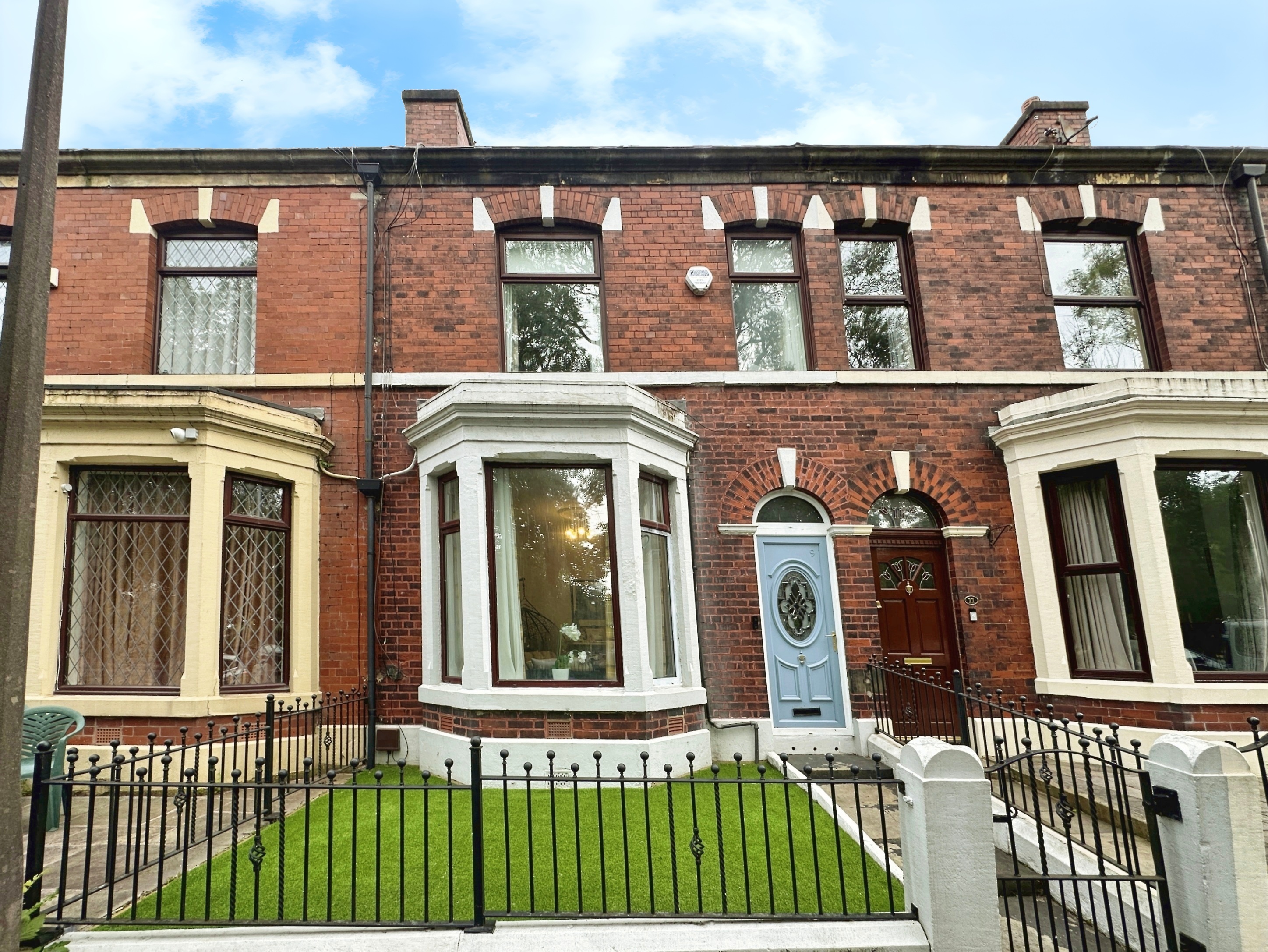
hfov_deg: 102.0
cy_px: 476
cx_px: 634
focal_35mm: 14
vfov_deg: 85.7
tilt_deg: +11.1
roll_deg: -0.8
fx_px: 513
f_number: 2.2
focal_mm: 2.22
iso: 50
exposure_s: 1/99
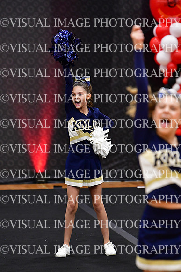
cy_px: 136
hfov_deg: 4.6
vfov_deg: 6.9
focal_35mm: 300
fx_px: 2261
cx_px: 90
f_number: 3.5
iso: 4000
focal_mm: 200
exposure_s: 1/500
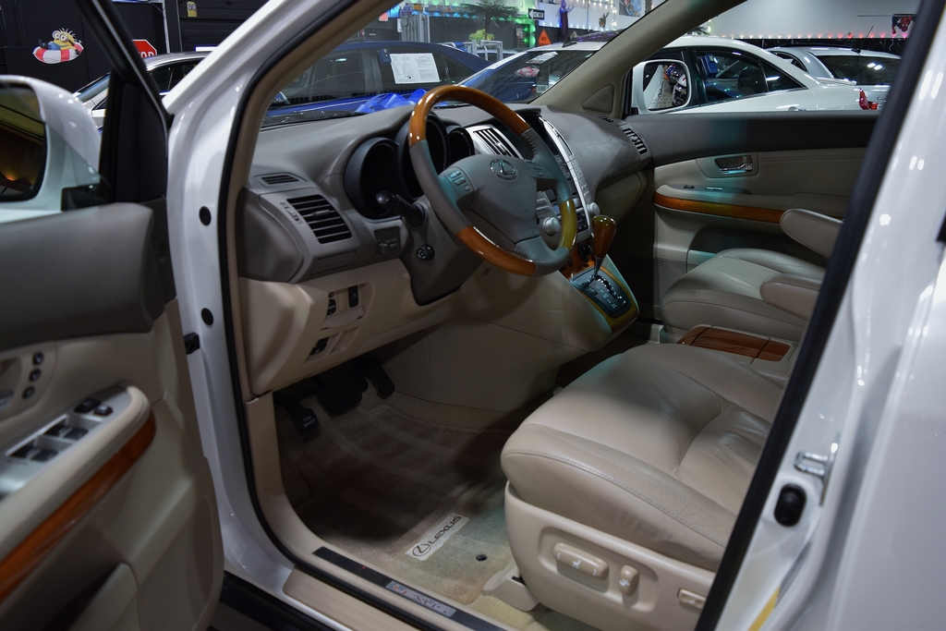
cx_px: 473
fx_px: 710
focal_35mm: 27
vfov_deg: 47.9
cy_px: 316
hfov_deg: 67.4
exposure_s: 1/60
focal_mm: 18
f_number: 3.5
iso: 900
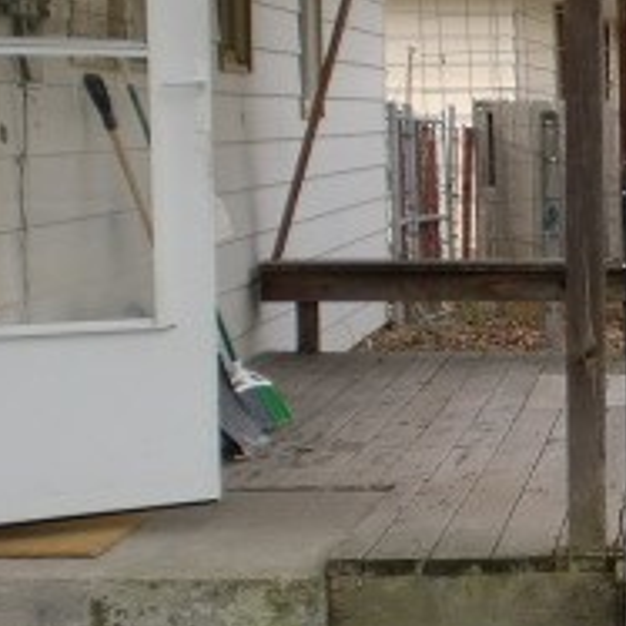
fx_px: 2169
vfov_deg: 16.4
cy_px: 301
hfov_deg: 15.5
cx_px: 837
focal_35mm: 106
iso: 64
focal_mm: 6.3
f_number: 3.1
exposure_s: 1/200
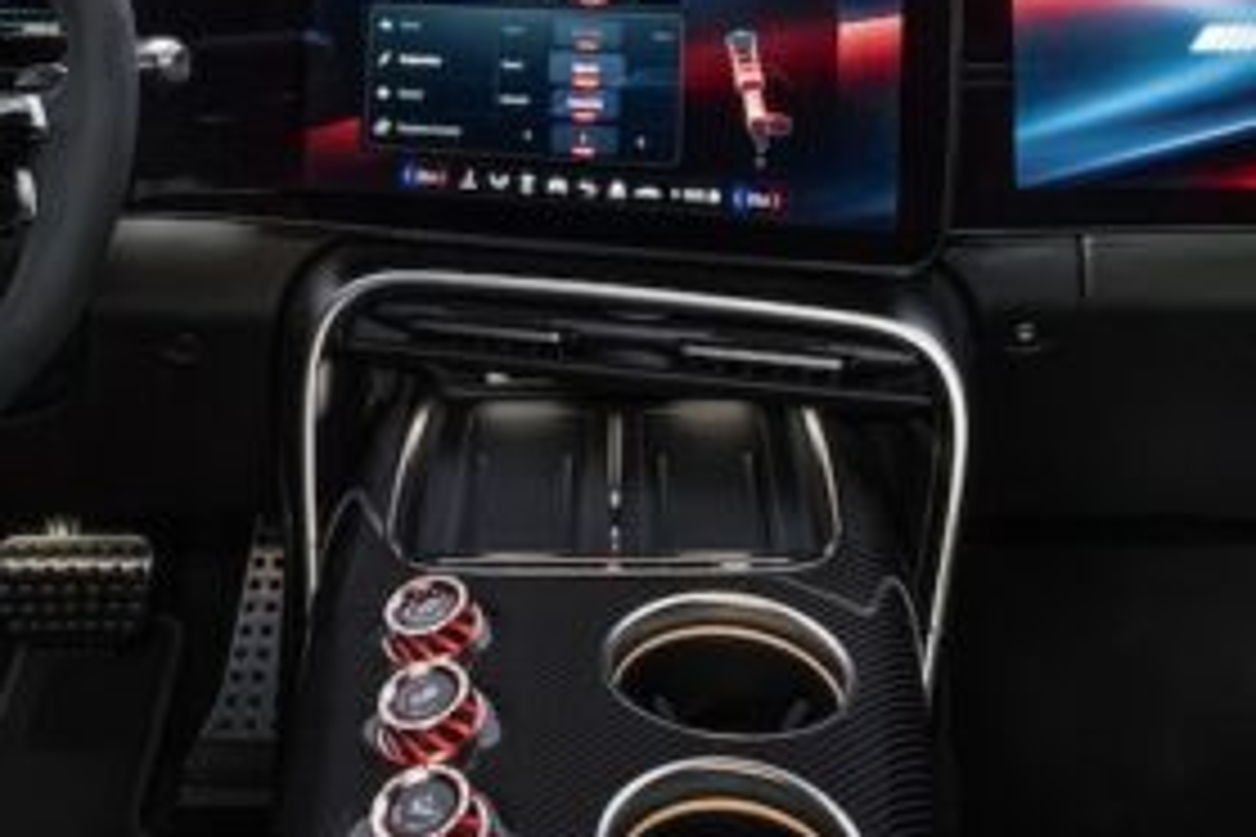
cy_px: -94
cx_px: 617
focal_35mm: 50
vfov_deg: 25.0
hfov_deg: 39.6
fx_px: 1744
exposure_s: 1/15
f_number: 10
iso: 4000
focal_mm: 17
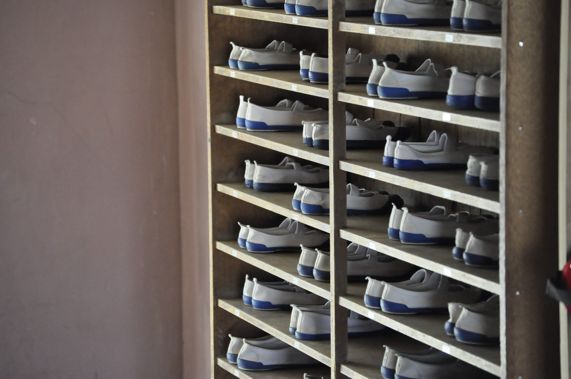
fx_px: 2139
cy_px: 190
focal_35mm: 135
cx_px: 286
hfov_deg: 15.2
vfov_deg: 10.1
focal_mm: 90
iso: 3200
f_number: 4.5
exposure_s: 1/320
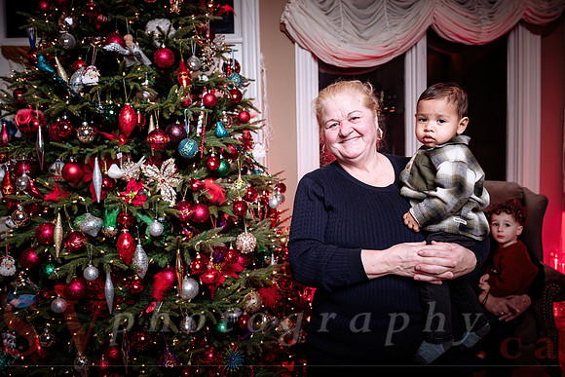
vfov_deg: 46.4
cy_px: 188
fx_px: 440
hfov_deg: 65.5
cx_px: 282
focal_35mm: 28
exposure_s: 1/200
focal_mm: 28
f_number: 4.5
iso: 500
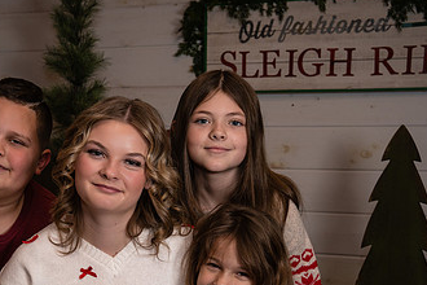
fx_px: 854
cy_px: 234
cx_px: 128
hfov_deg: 27.8
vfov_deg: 18.7
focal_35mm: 72
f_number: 6.3
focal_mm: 41
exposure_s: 1/250
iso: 400
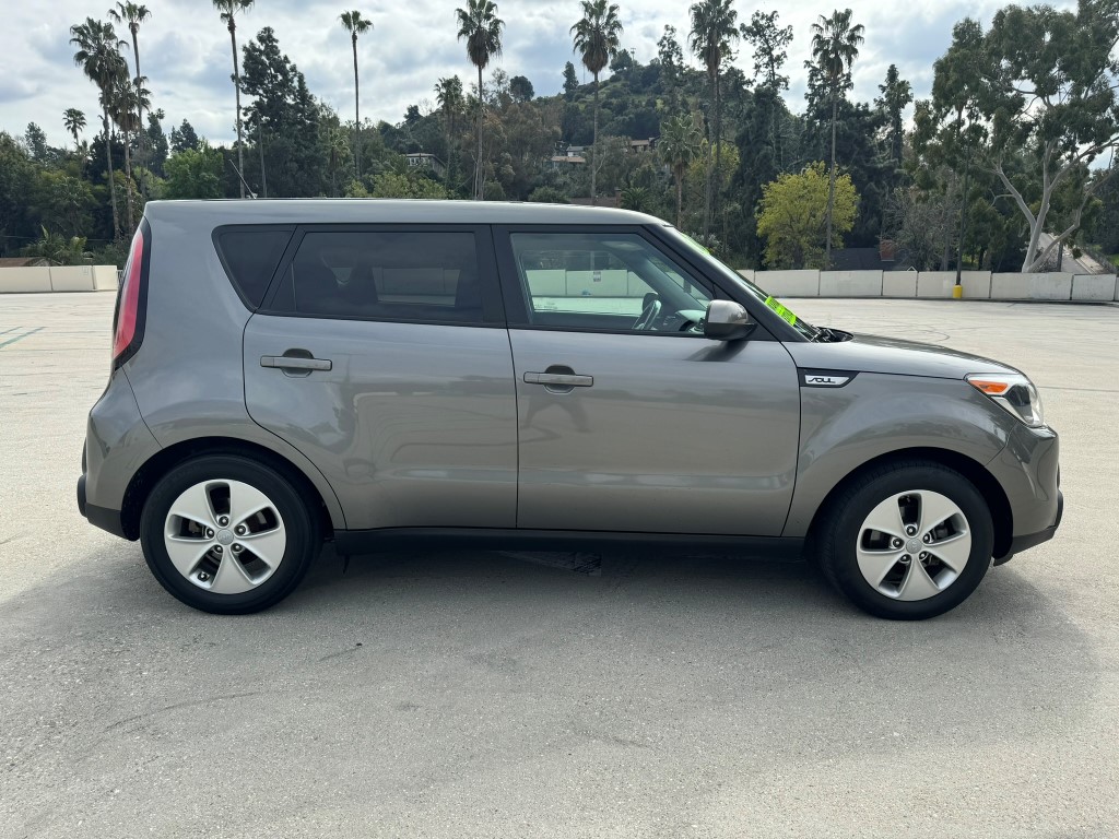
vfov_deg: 56.8
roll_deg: +1.0
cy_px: 420
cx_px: 560
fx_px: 776
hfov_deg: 71.6
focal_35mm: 24
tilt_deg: -11.6
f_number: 1.78
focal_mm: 6.86
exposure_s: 1/3597
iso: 80
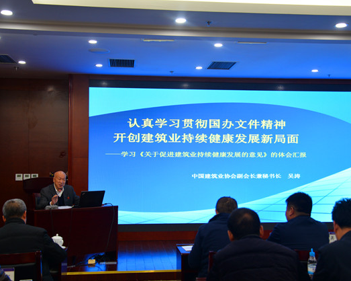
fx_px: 457
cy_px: 146
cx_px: 177
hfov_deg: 42.0
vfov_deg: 34.1
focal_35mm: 44
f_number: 4.2
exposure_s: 1/80
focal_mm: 35
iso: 400
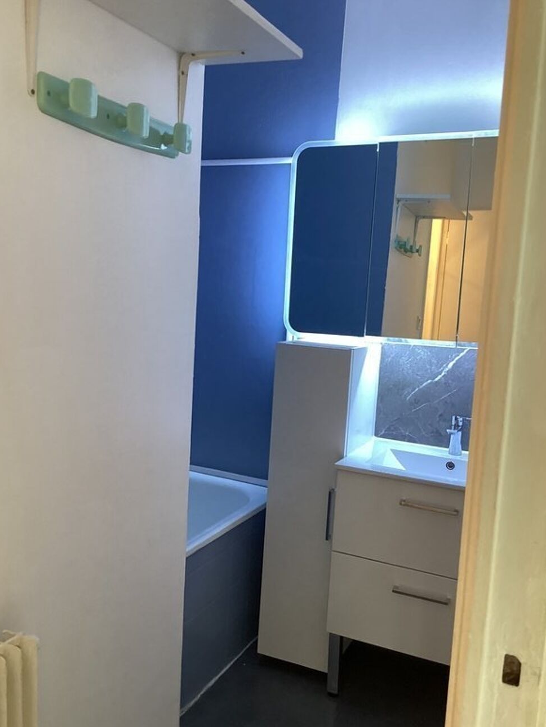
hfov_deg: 44.2
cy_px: 374
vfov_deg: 56.8
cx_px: 272
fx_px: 673
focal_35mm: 32
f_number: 2.4
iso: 160
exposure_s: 1/60
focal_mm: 3.3
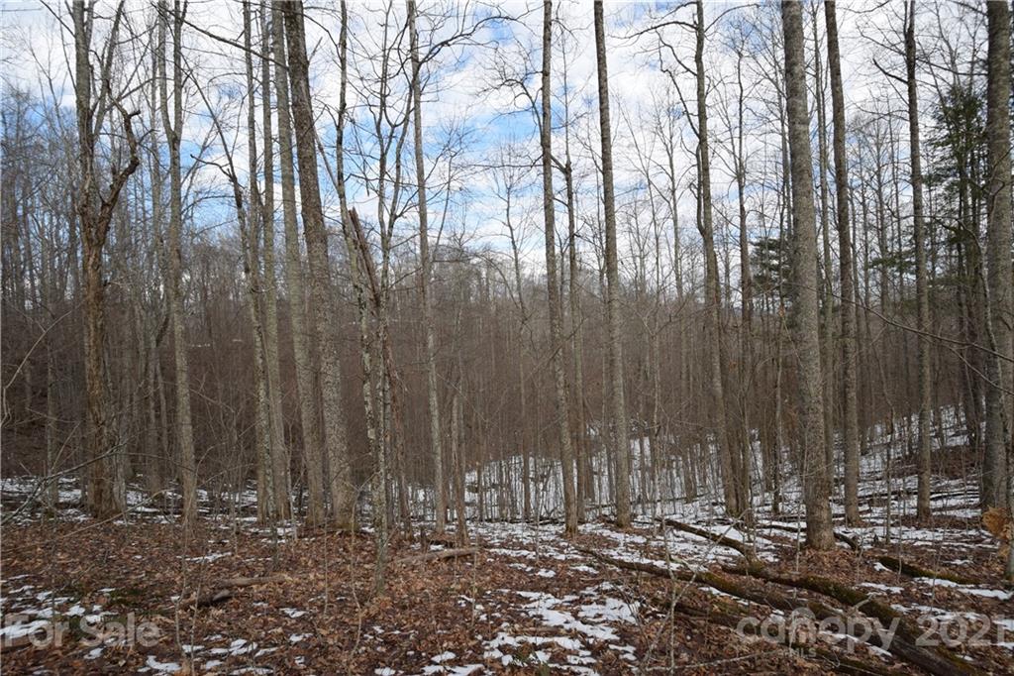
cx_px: 507
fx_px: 422
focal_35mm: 15
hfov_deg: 100.4
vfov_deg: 77.3
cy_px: 338
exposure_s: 1/250
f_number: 8
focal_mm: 10
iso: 250
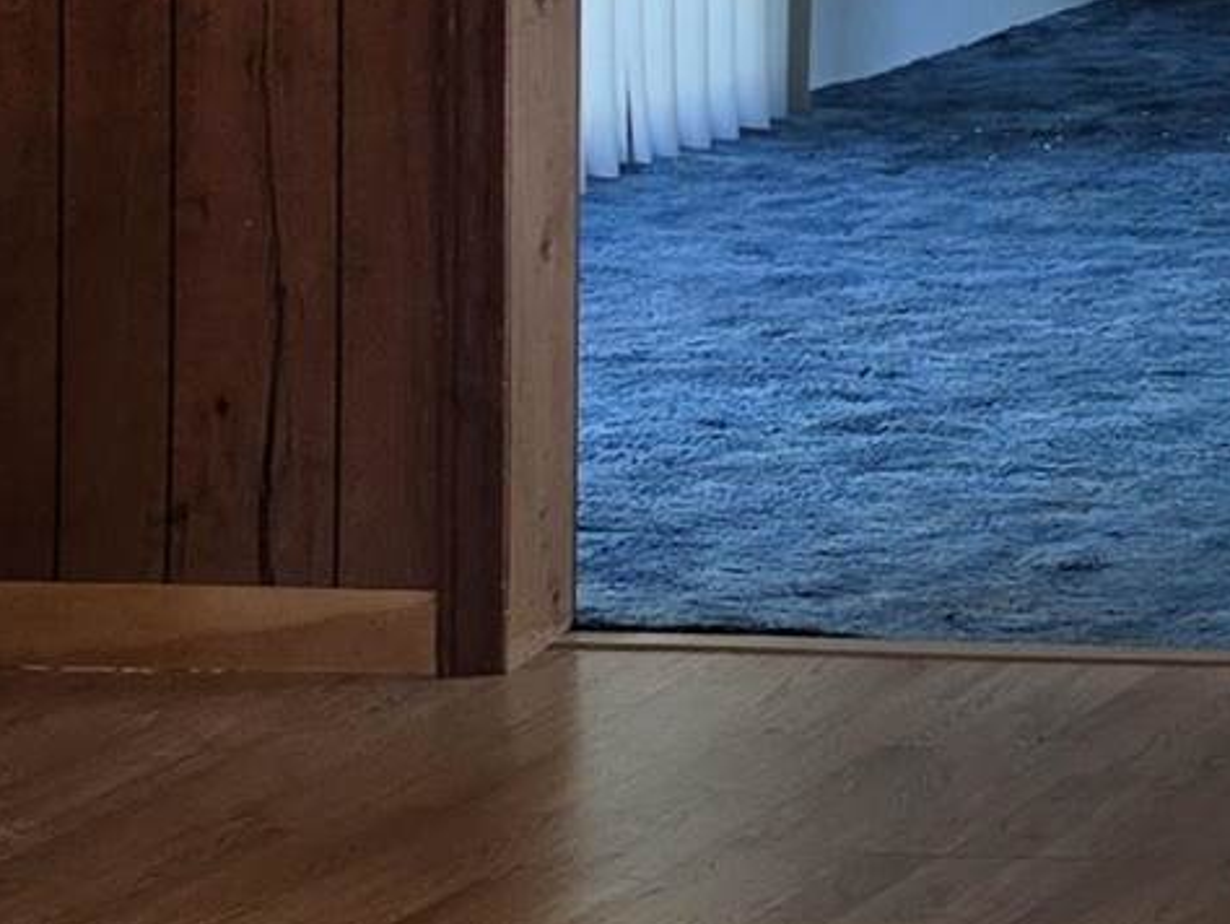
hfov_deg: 10.1
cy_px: -594
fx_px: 5297
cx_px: 3625
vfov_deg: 9.6
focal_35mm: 149
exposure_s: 1/120
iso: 32
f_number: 1.4
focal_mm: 6.5
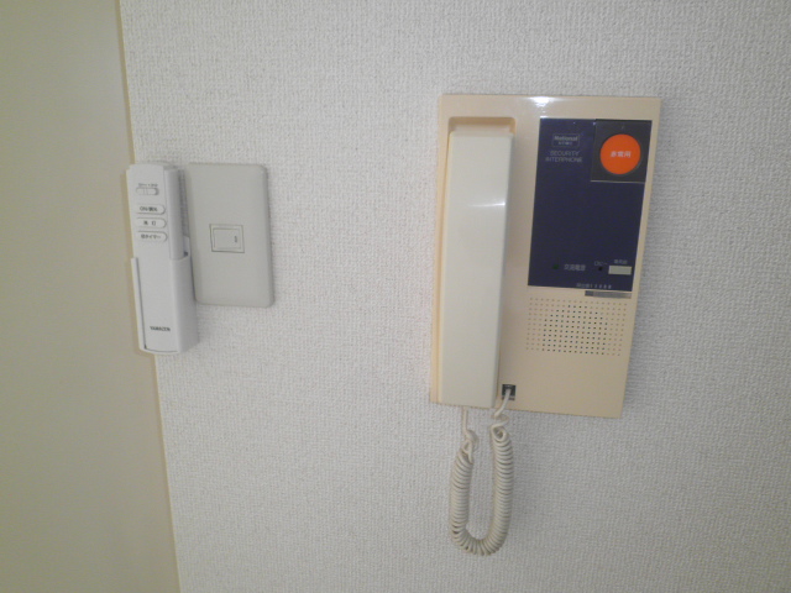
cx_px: 396
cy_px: 296
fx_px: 594
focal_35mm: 26
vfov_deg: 53.1
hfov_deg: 67.3
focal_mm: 4.7
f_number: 2.8
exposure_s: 1/50
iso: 64
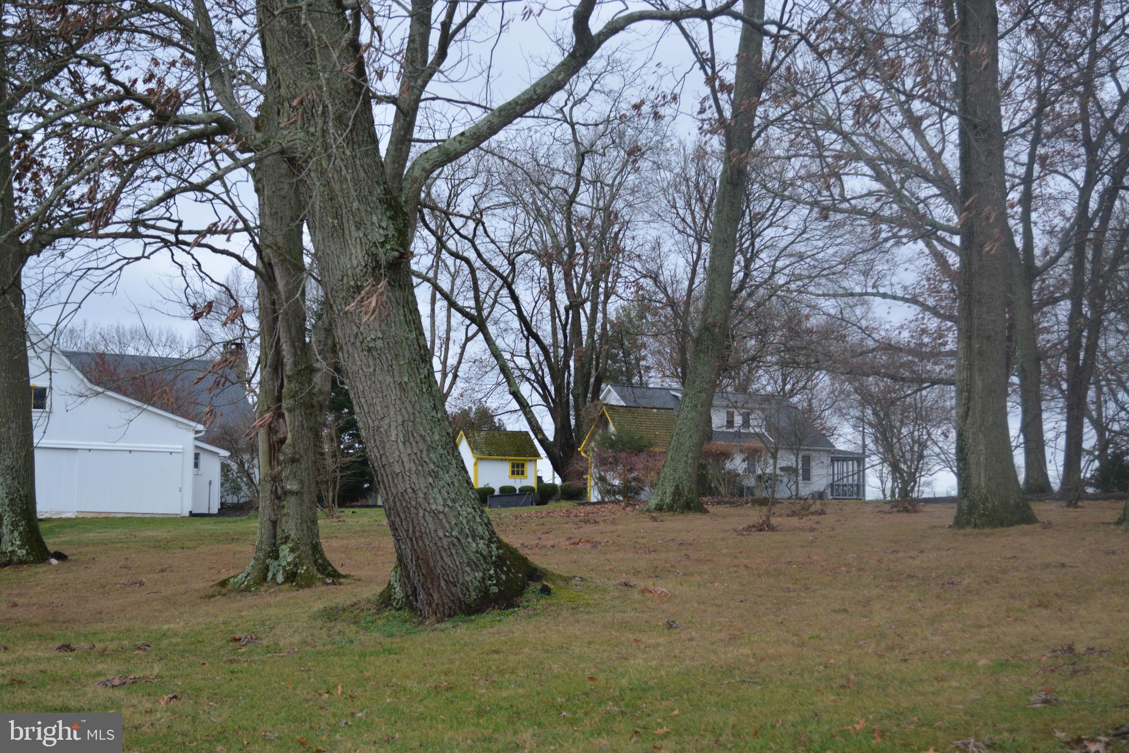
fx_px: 1787
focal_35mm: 57
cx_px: 564
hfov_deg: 35.1
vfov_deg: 23.8
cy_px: 376
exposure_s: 1/125
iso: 360
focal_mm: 38
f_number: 5.6
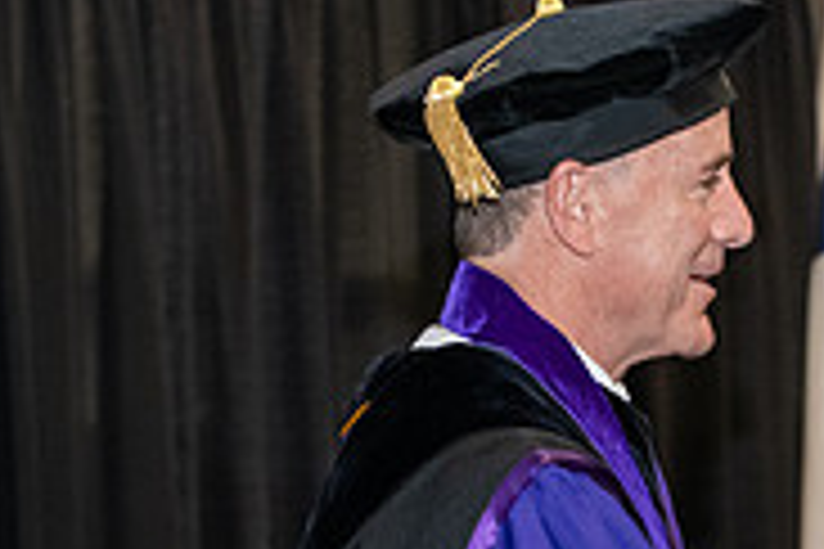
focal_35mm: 222
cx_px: 765
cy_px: 466
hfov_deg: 9.2
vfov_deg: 6.2
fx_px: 5081
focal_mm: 70
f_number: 5
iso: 2500
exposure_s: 1/200
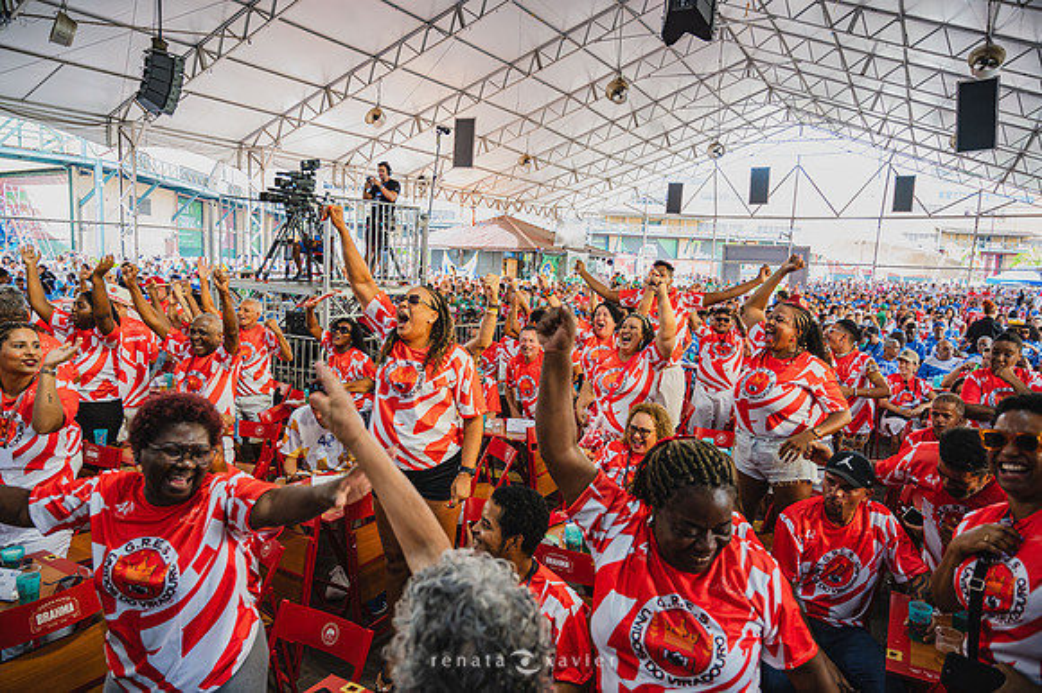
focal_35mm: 24
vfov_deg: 53.1
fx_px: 694
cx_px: 521
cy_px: 346
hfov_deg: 73.8
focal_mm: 24
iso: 1600
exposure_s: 1/250
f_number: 4
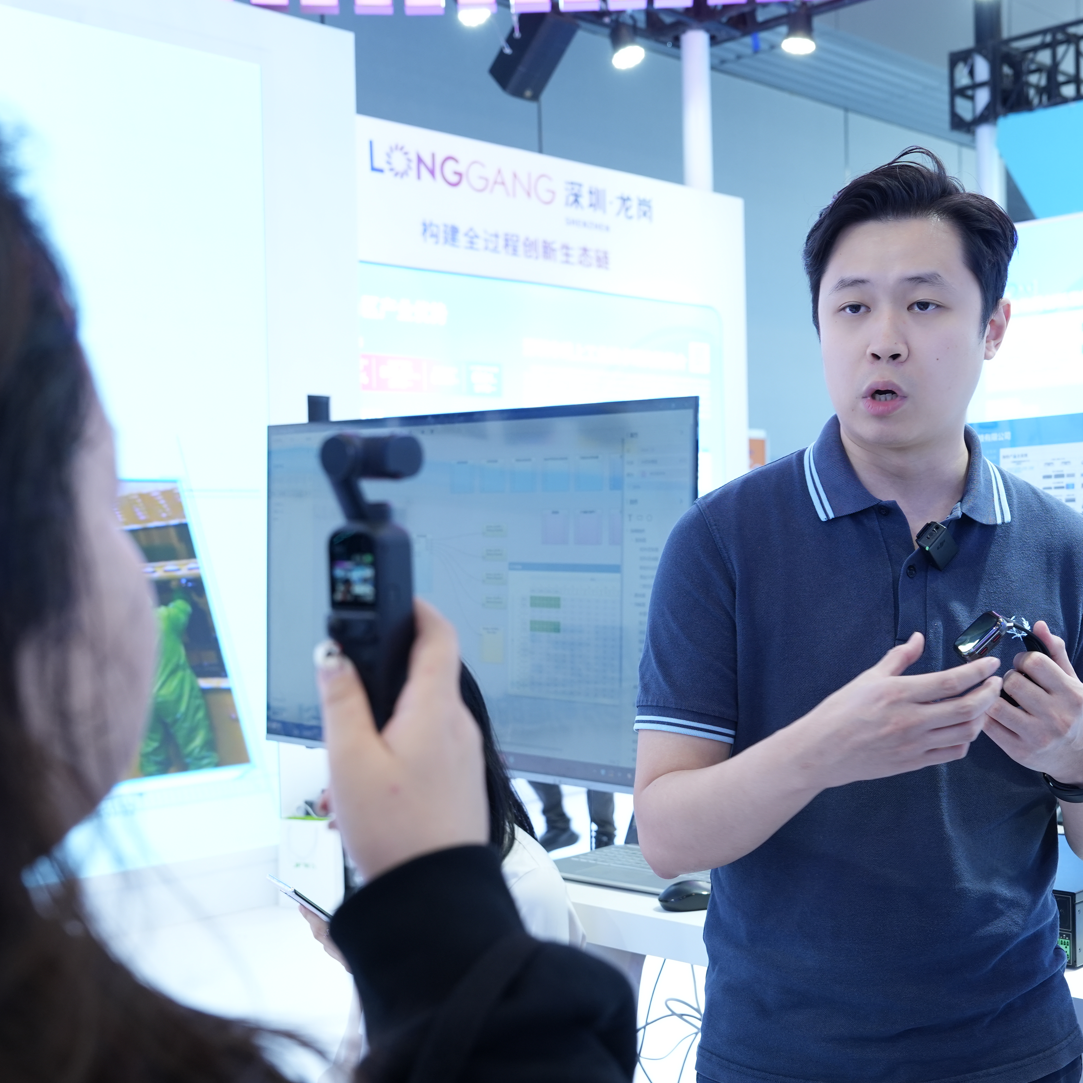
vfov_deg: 37.5
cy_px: 615
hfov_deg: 37.5
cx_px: 603
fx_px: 1593
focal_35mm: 45
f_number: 5
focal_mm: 30
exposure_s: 1/60
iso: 640
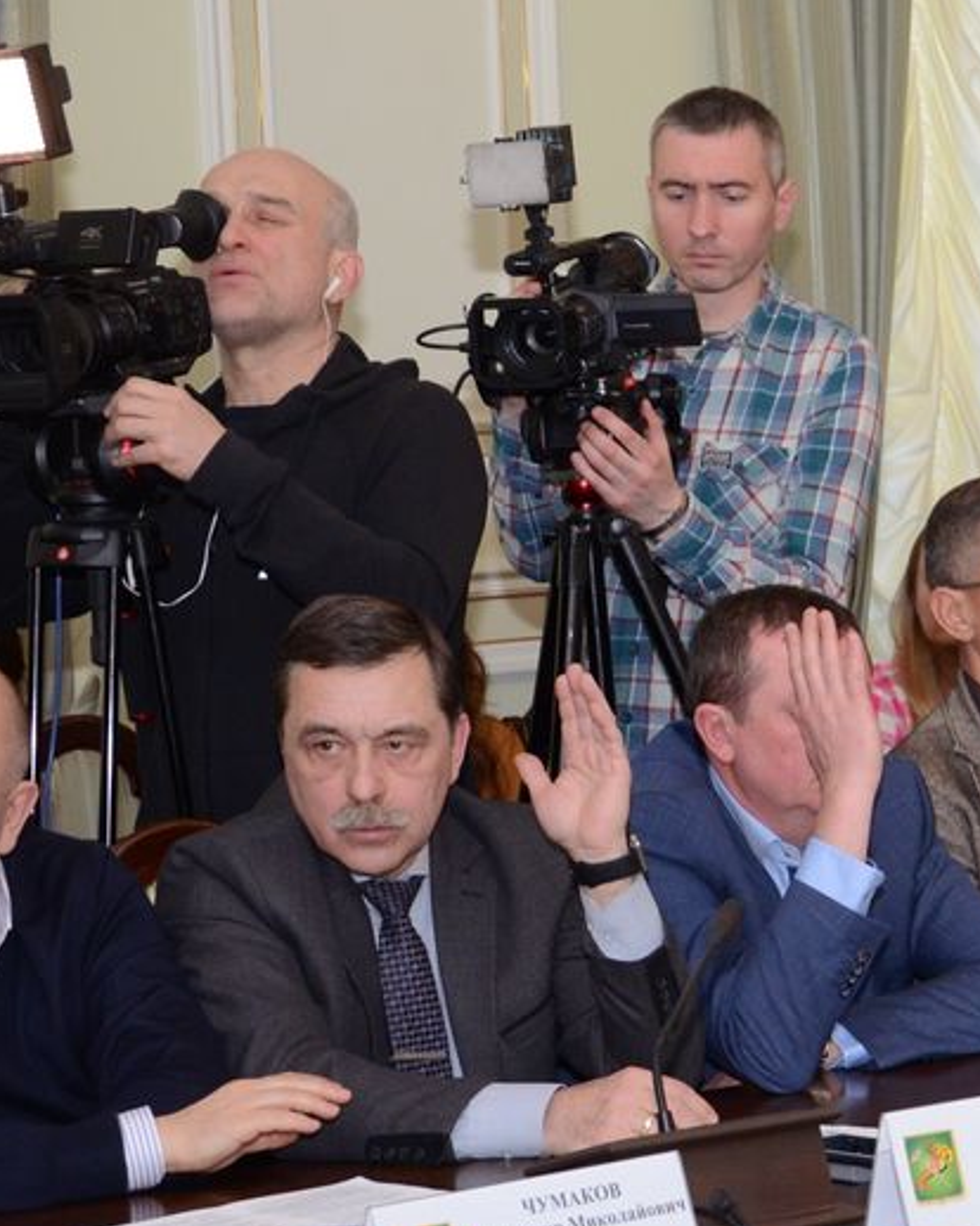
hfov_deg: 12.8
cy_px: 768
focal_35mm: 114
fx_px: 4136
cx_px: 1453
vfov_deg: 16.8
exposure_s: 1/200
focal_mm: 30
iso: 800
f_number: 4.2
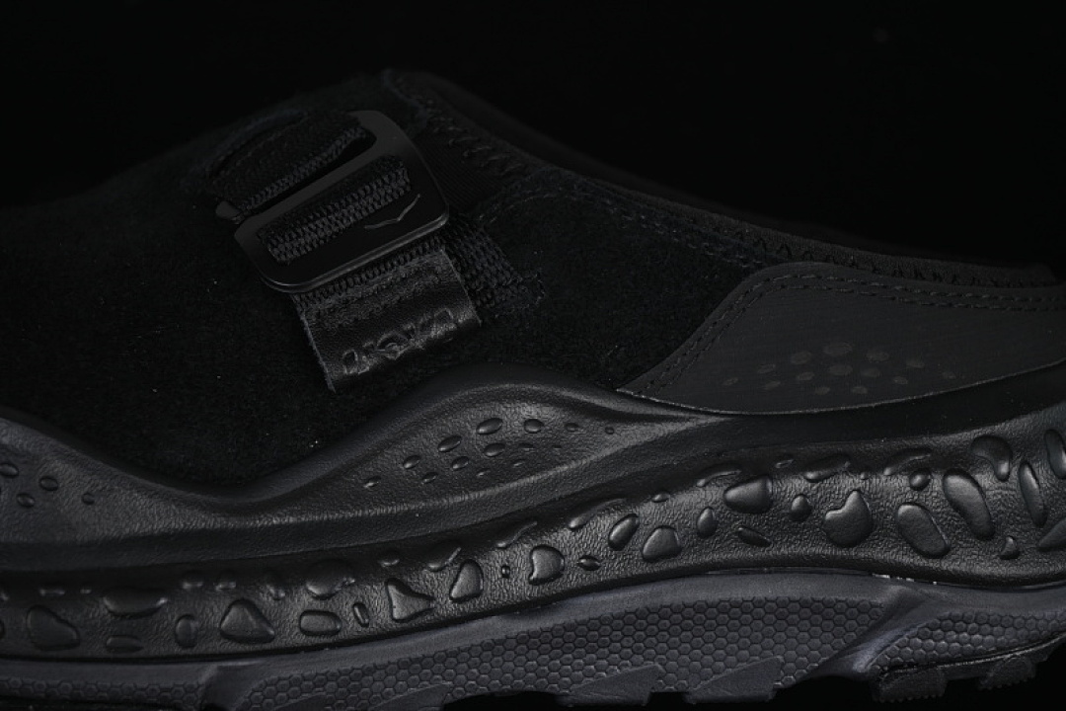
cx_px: 533
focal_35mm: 75
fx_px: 2221
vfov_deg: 18.2
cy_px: 356
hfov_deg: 27.0
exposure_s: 1/50
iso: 160
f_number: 6.3
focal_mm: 50
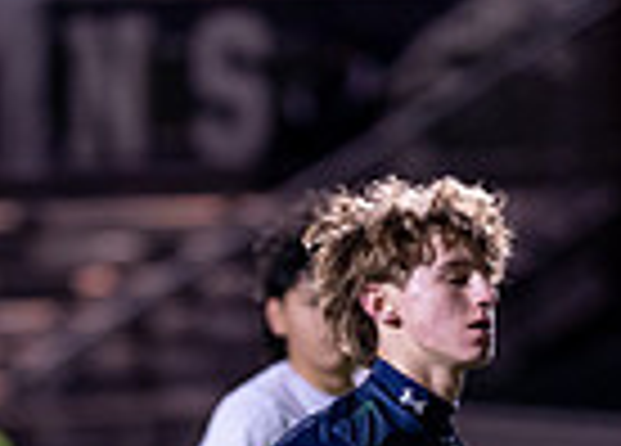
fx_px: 11446
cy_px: 833
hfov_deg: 3.1
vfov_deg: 2.2
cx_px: 292
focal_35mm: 648
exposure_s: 1/1000
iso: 1600
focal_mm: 135
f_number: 1.8
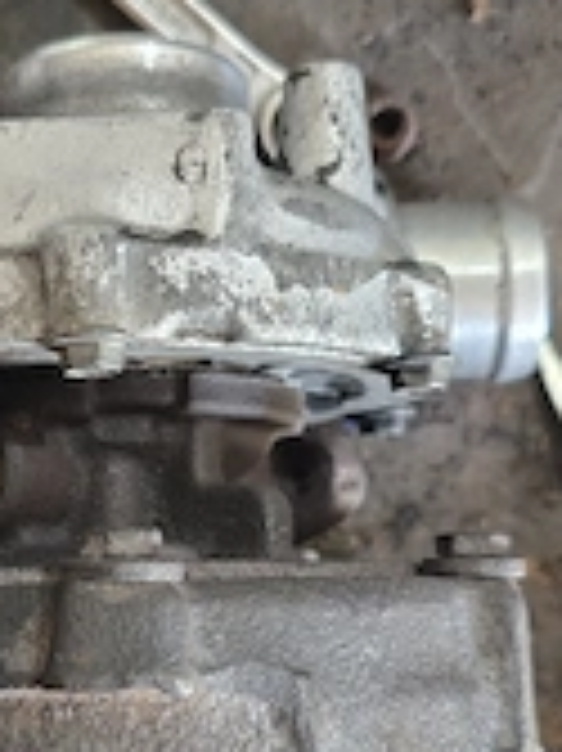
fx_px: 1192
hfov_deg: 26.1
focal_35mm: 55
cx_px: 130
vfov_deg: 34.7
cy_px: 491
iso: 800
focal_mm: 6.3
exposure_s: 1/101
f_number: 1.7
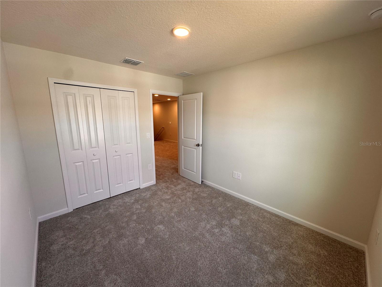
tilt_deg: -9.9
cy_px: 144
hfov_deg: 102.1
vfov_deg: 85.7
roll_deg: -0.1
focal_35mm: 14
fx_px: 154
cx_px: 191
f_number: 2.2
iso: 100
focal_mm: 2.22
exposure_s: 1/120
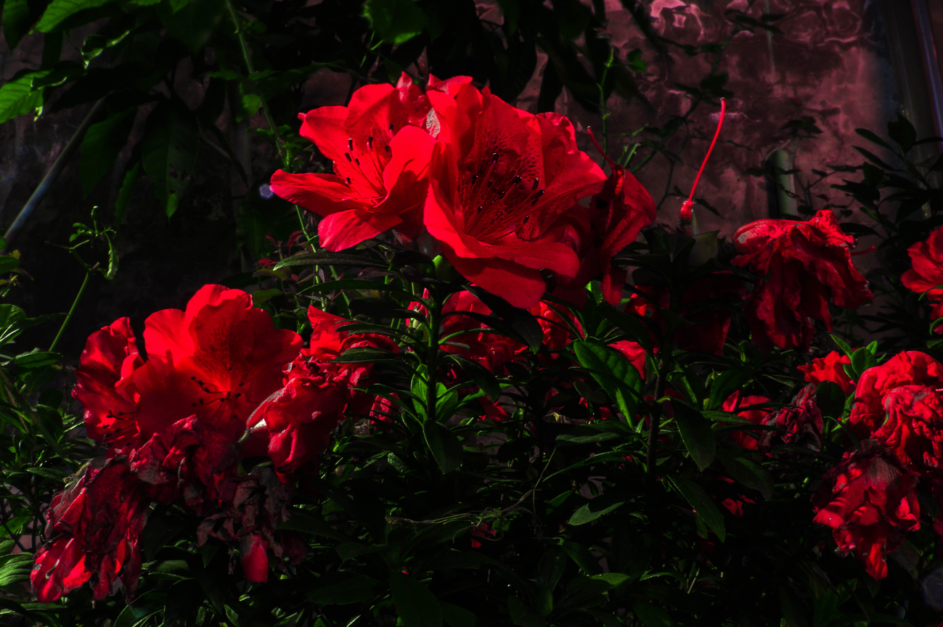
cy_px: 314
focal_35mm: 39
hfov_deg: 49.6
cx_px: 472
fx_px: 1021
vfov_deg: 34.2
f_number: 29
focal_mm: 26.25
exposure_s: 30
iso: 100
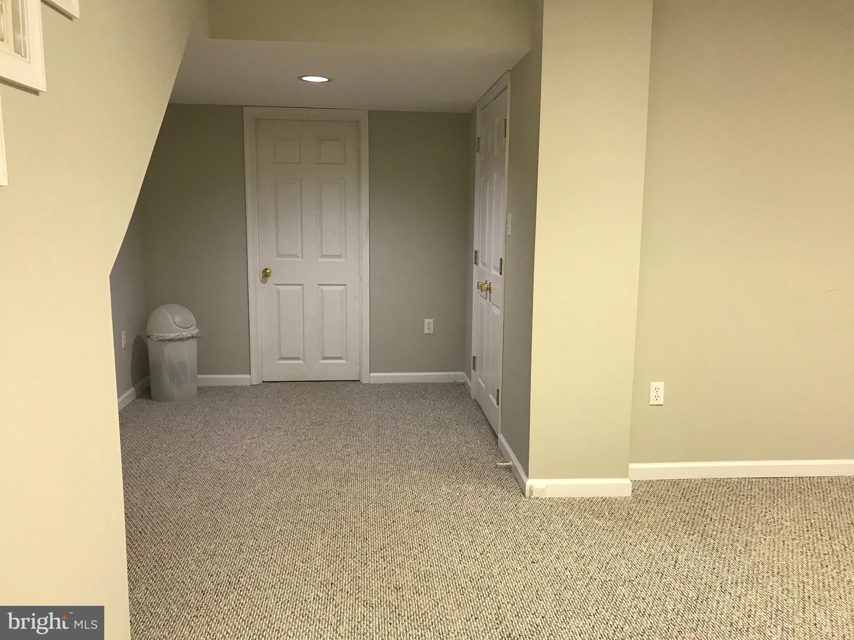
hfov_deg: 63.4
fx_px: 691
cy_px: 320
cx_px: 427
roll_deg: -0.7
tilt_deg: -8.4
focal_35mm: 28
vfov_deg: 49.7
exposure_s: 1/17
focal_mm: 3.99
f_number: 1.8
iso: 40
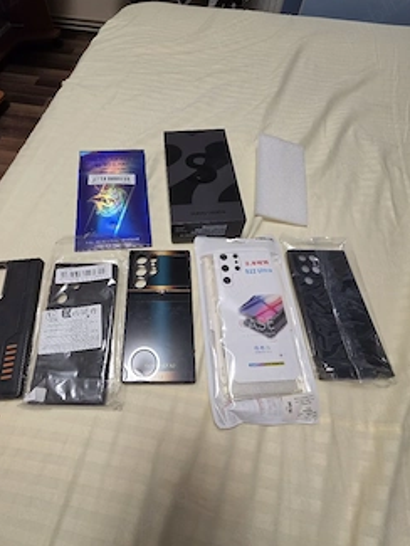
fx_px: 253
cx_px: 168
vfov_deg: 94.4
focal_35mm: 16
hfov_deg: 77.4
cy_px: 286
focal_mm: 2.2
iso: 160
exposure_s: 1/101
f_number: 1.9
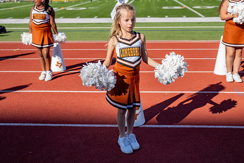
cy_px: 48
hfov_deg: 42.7
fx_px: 312
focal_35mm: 46
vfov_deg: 29.0
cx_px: 128
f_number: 2.8
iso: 250
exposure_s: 1/6400
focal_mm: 32
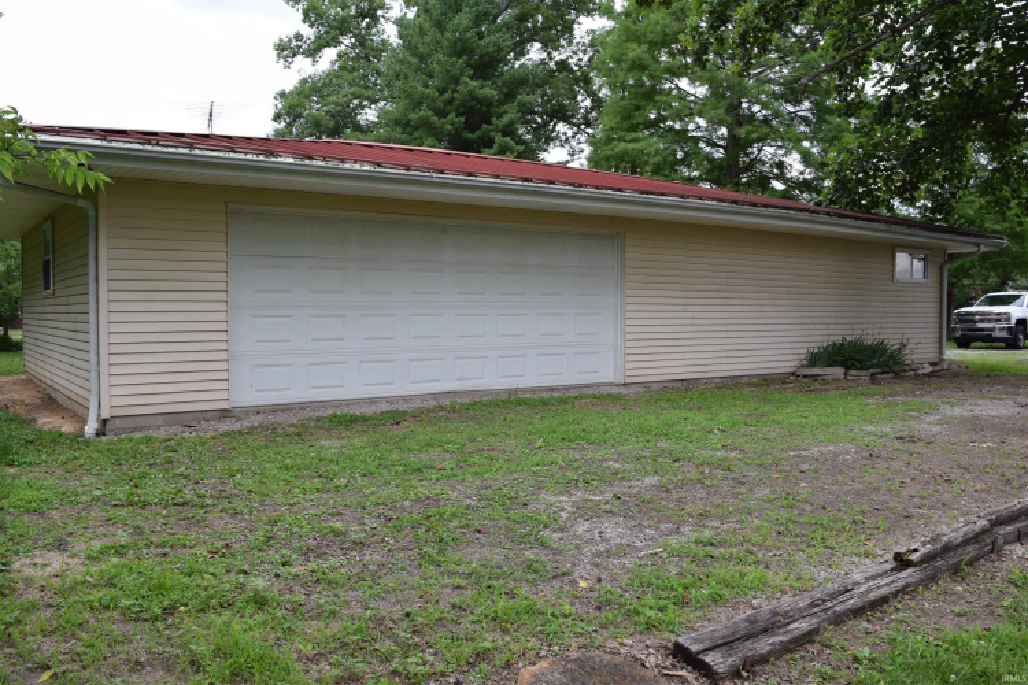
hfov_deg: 61.9
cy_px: 342
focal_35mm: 30
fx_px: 857
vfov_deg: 43.6
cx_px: 514
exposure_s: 1/200
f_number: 7.1
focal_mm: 20
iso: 400
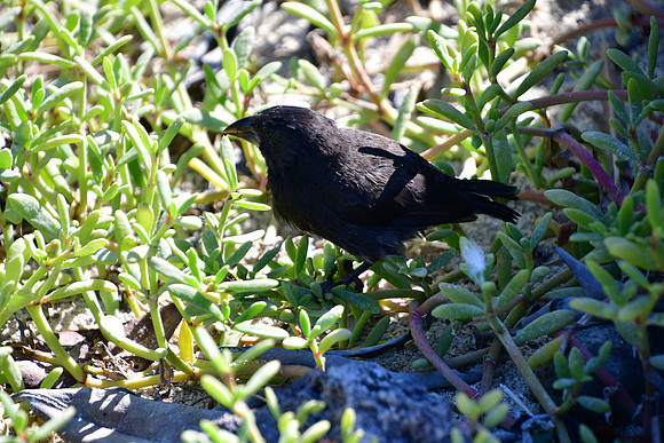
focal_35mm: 450
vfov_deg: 3.1
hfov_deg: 4.6
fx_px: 8302
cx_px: 332
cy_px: 222
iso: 200
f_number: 6.3
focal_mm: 300
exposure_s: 1/400
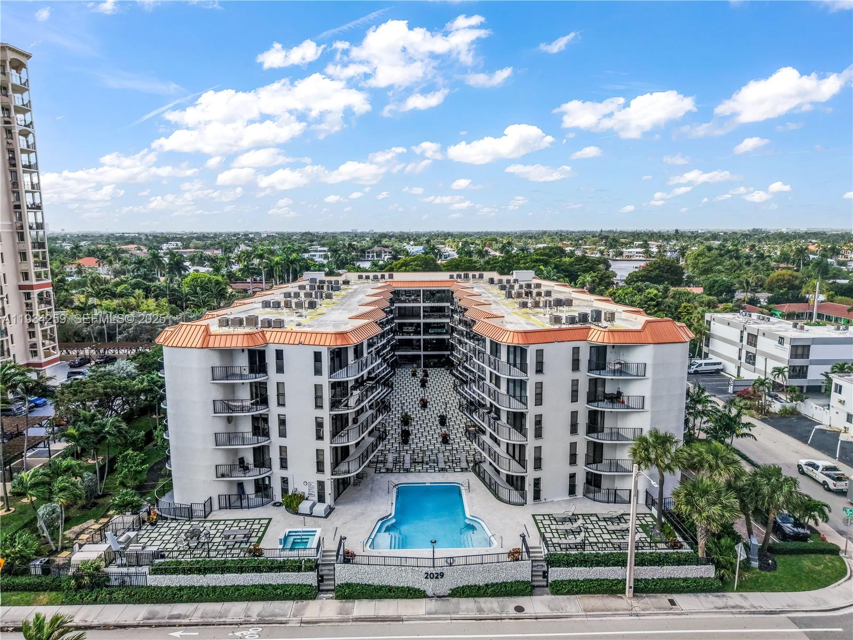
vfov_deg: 56.8
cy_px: 320
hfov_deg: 71.6
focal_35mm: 24
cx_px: 426
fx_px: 591
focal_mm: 8.67
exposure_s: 1/4000
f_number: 1.8
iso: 230
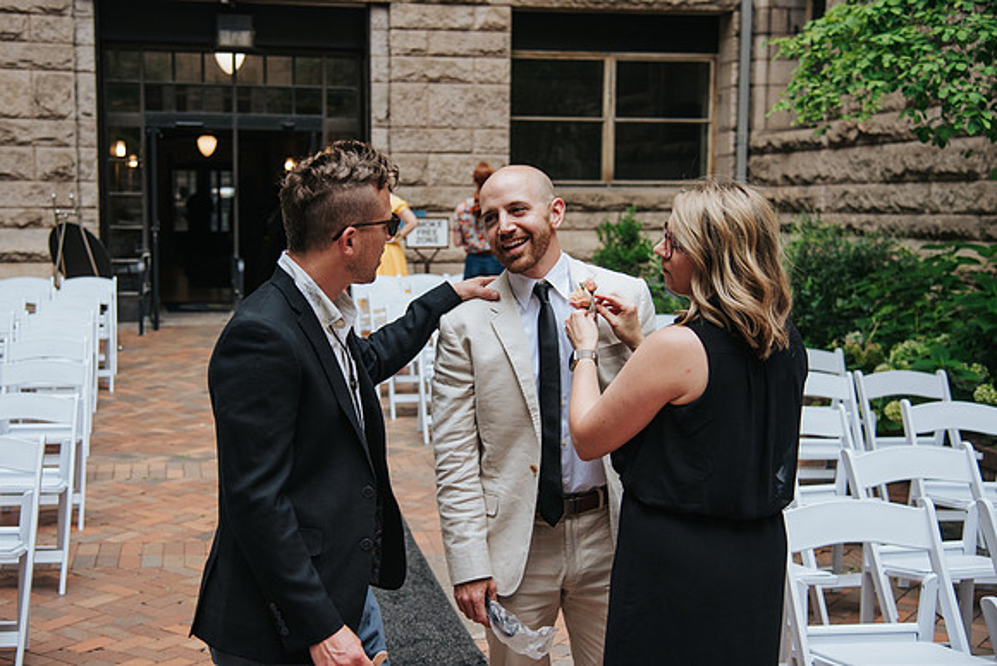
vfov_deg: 26.1
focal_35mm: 52
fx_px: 1434
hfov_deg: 38.3
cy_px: 304
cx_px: 444
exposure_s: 1/500
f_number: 4
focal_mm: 46
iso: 640
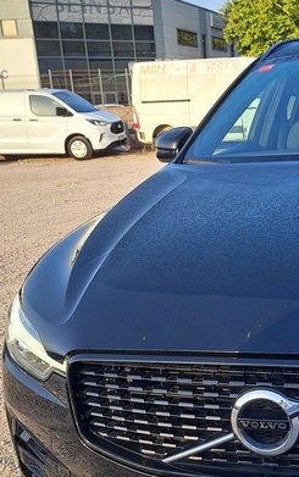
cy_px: 342
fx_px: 677
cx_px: 273
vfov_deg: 38.1
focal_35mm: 52
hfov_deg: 24.2
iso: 50
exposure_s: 1/350
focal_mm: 5.23
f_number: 1.8
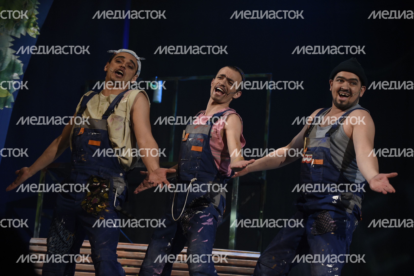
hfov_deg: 19.5
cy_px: 138
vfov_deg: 13.0
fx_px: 1207
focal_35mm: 105
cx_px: 207
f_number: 4
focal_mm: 105
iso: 2500
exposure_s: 1/500
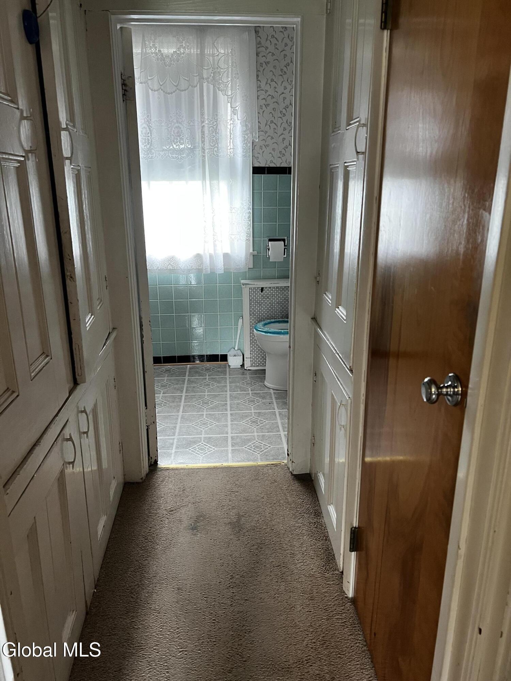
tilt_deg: -17.1
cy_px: 340
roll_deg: +0.8
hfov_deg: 53.1
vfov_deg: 67.3
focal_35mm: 26
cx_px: 256
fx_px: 512
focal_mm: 5.7
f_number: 1.5
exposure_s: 1/60
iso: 250
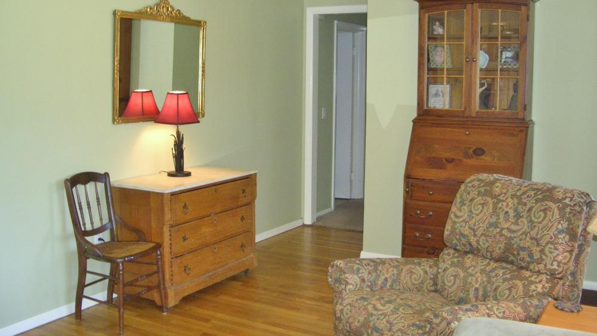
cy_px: 144
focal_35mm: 39
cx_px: 301
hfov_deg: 51.6
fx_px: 617
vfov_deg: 30.4
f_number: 2.6
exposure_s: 1/60
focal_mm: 5.8
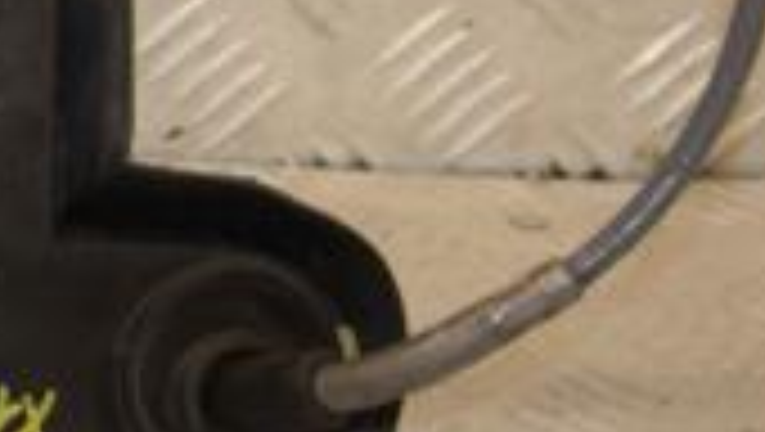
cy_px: -27
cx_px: -266
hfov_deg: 10.8
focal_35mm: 194
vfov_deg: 6.3
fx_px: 3936
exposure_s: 1/200
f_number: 5.6
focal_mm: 35
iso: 800
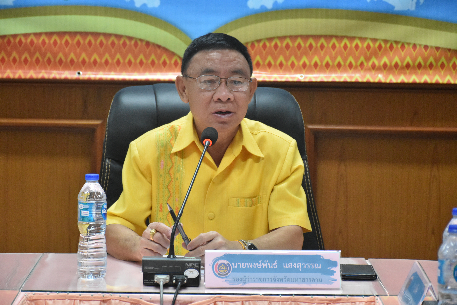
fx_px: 1847
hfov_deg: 14.1
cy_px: 150
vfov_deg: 9.4
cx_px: 233
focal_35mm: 146
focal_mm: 95
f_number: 5.3
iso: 2500
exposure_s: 1/160
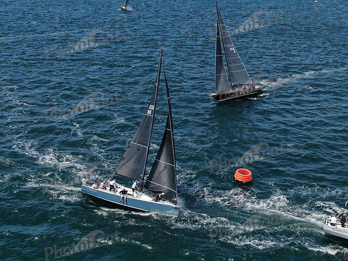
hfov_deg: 39.7
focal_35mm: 48
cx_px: 174
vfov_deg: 30.3
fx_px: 483
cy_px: 130
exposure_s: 1/800
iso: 100
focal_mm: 8.6
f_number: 3.8
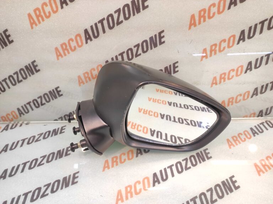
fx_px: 134
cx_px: 136
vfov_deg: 74.7
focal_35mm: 17
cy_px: 102
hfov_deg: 91.1
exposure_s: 1/33
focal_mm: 4.74
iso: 330
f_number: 1.79
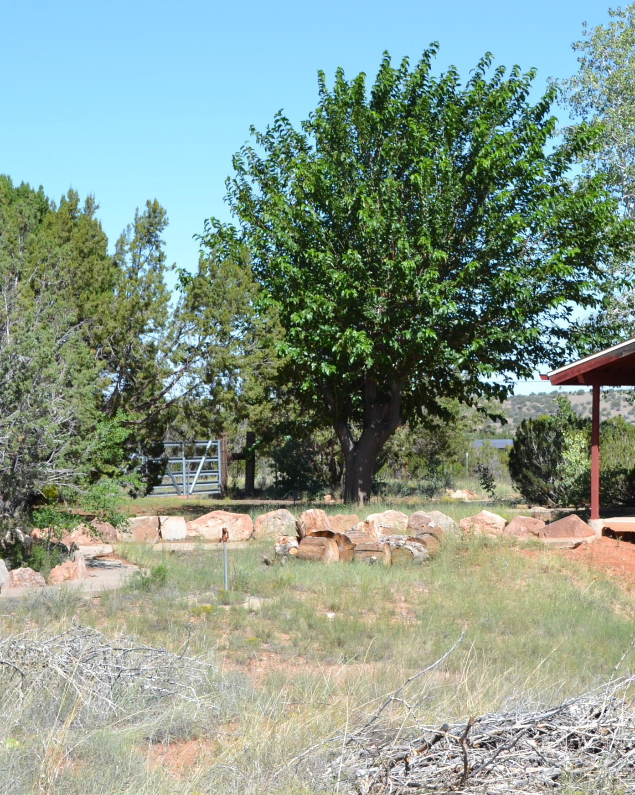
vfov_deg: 19.8
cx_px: 320
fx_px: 2279
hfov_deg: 15.9
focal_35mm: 97
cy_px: 455
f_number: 7.1
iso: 100
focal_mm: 40
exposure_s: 1/200
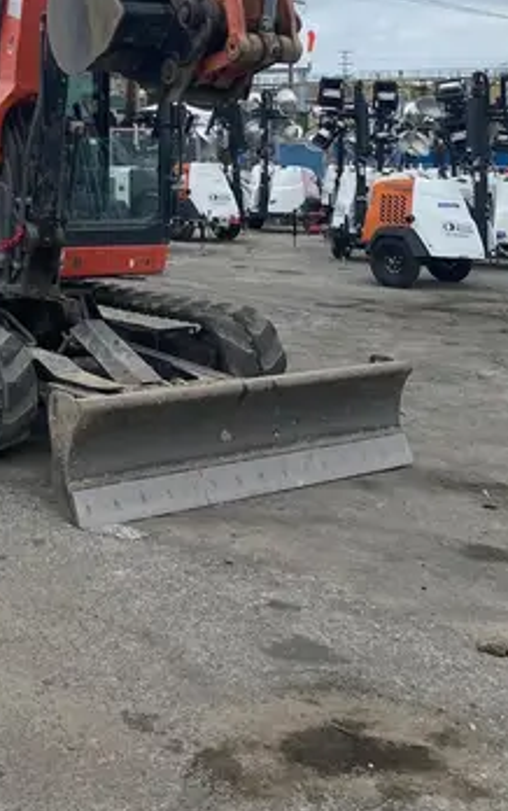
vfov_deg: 32.0
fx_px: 1283
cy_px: -27
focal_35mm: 58
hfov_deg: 21.4
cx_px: -28
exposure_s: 1/3401
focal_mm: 4.25
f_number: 1.8
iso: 32
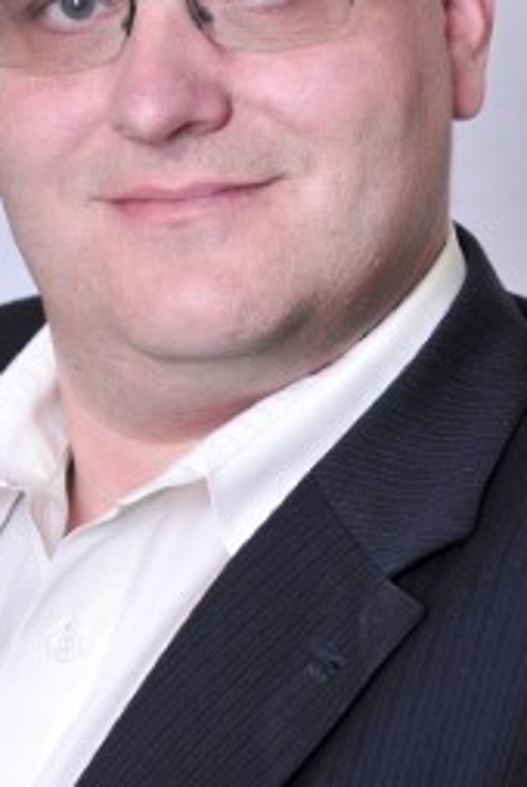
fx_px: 6503
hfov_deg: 4.6
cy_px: 195
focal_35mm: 297
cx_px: 144
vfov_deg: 6.9
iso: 200
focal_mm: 112
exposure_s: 1/250
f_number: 6.3
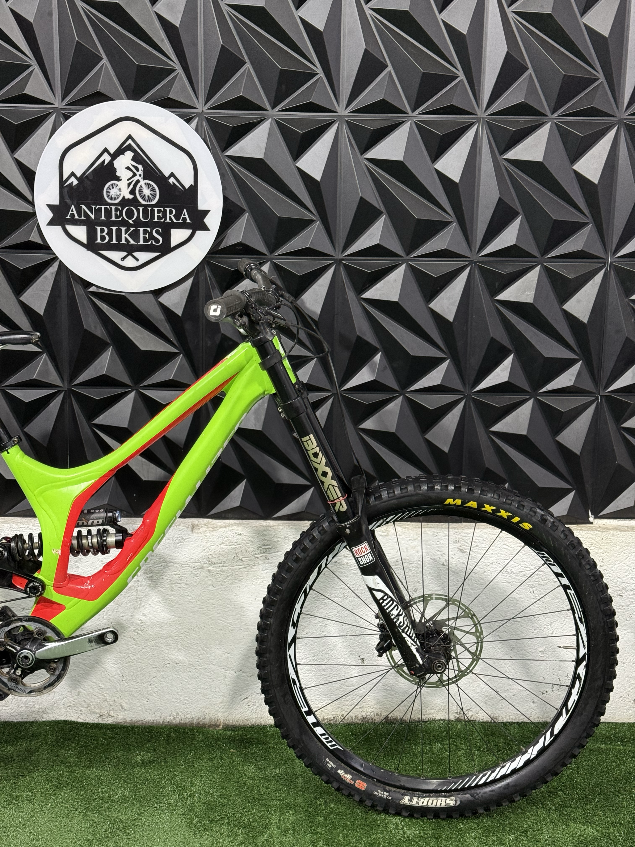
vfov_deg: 39.7
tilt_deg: -11.6
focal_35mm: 48
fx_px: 1174
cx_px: 318
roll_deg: -1.8
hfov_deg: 30.3
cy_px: 424
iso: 125
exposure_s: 1/60
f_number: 1.78
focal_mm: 6.76
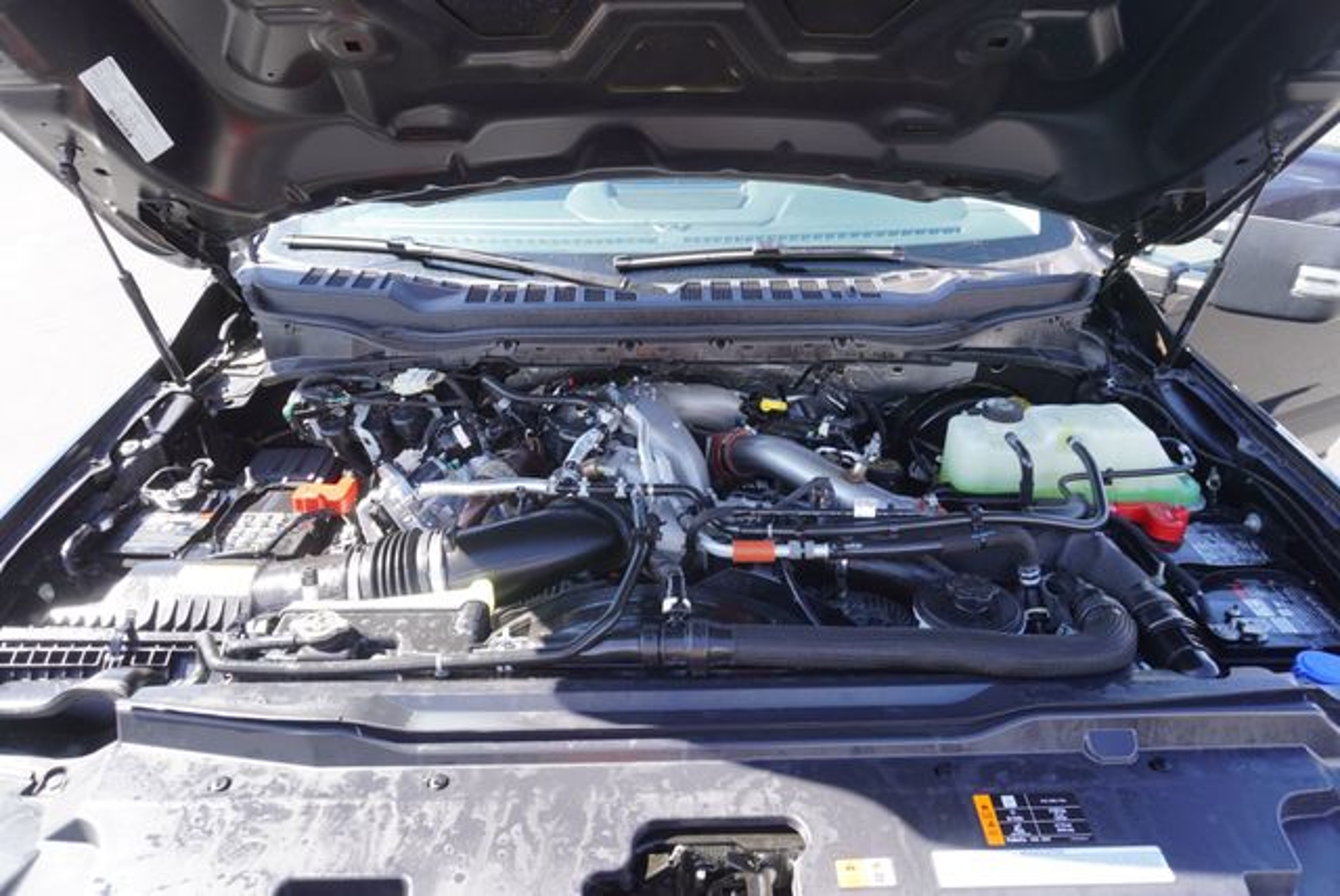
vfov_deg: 53.2
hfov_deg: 73.7
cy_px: 448
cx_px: 670
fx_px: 894
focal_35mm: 24
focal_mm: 16
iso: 100
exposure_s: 1/80
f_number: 4.5
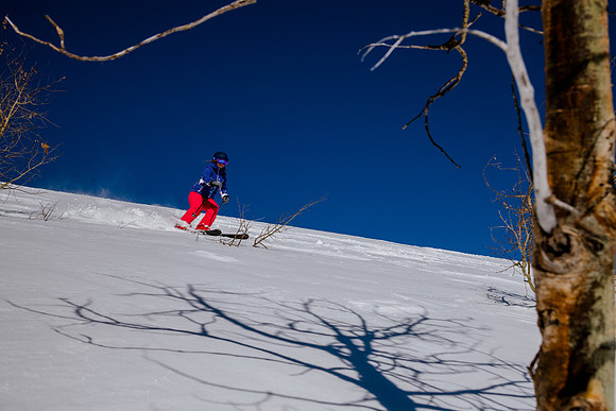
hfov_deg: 41.1
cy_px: 206
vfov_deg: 28.1
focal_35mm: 48
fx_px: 821
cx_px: 308
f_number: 9
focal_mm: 48
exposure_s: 1/2500
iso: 200
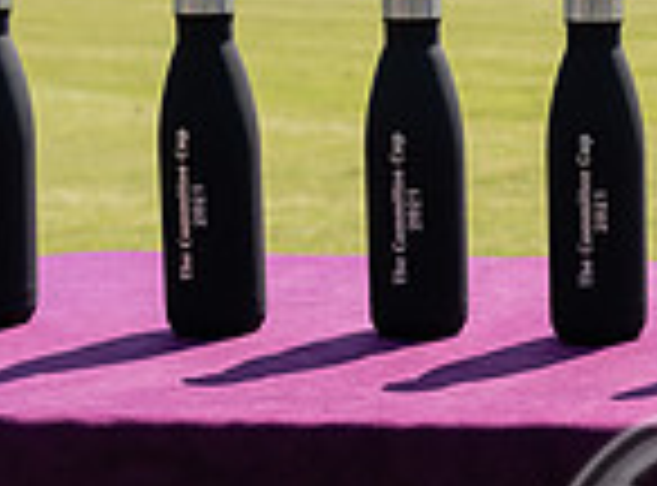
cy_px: 142
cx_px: 1141
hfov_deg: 13.6
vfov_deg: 11.1
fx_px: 2493
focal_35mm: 132
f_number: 4
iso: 250
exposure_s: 1/1600
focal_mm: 31
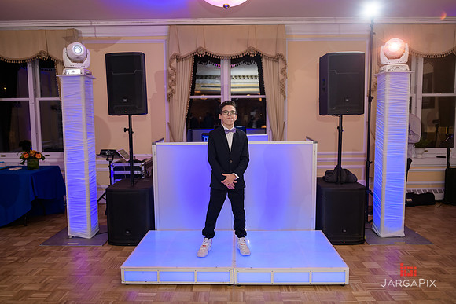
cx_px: 228
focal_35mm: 28
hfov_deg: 65.5
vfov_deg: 46.4
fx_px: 355
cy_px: 152
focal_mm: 28
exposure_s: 1/125
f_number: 3.2
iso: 500
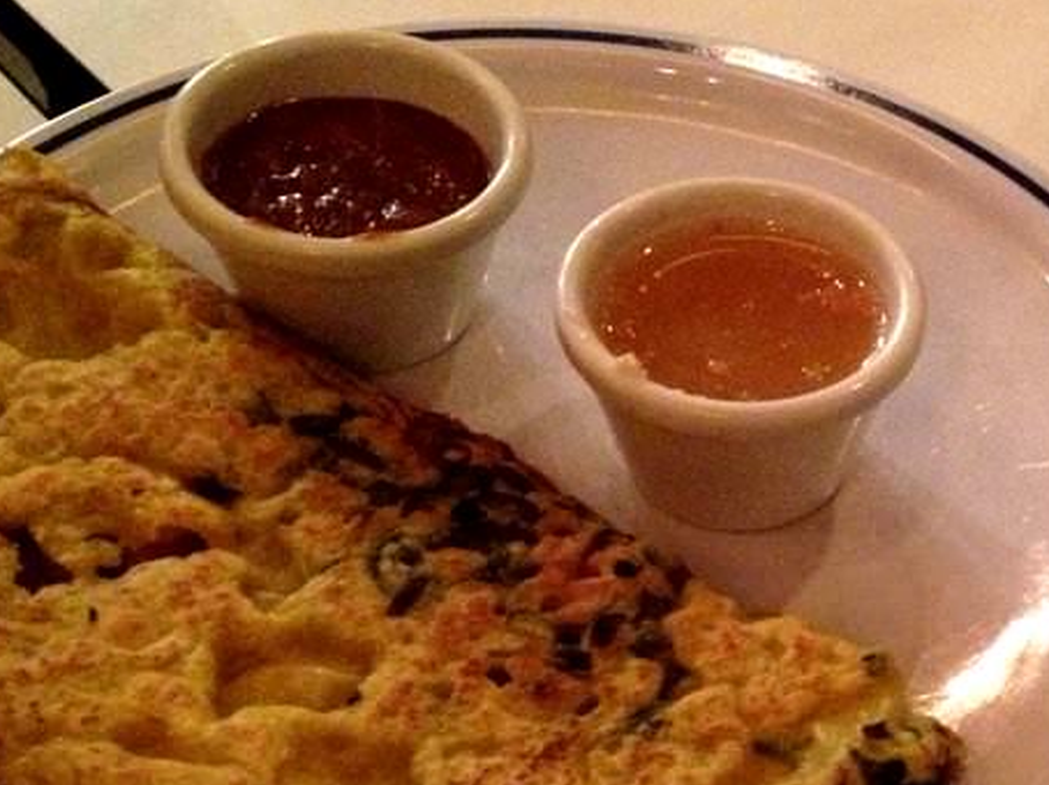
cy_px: 510
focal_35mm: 79
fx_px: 2393
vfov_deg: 18.6
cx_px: 1005
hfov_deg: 23.8
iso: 800
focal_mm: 4.28
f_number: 2.4
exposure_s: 1/15
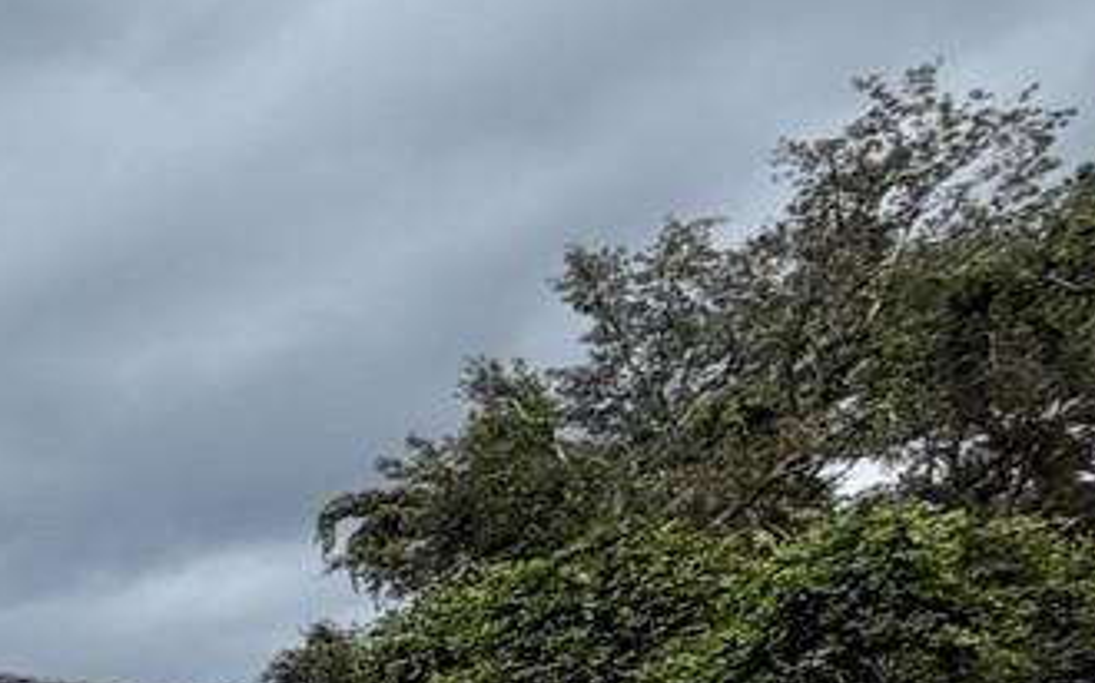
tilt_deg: +0.2
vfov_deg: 15.6
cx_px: -1506
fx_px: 2148
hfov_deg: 15.4
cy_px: 1207
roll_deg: +0.8
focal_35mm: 72
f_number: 2.2
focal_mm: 2.22
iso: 25
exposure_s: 1/770
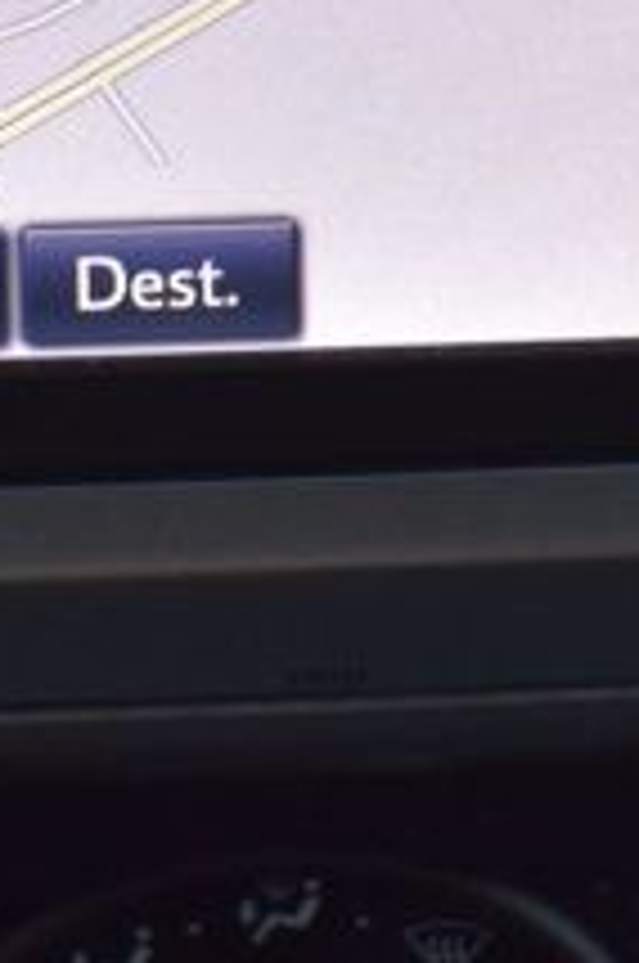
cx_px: 405
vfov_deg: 12.1
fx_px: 4418
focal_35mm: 165
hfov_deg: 8.3
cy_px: -302
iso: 400
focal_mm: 23
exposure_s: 1/25
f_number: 7.1
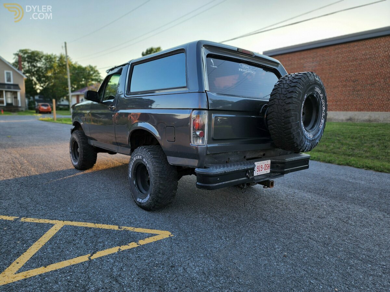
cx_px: 195
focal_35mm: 23
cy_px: 146
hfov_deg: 73.9
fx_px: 259
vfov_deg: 58.9
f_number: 1.8
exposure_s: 1/120
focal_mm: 6.4
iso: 20
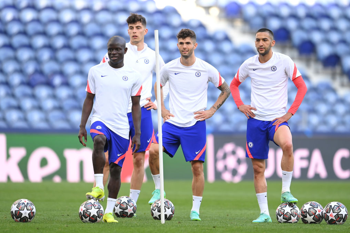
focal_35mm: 404
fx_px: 3927
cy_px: 116
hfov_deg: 5.1
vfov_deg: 3.4
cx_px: 174
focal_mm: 400
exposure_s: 1/2000
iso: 1000
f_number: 2.8
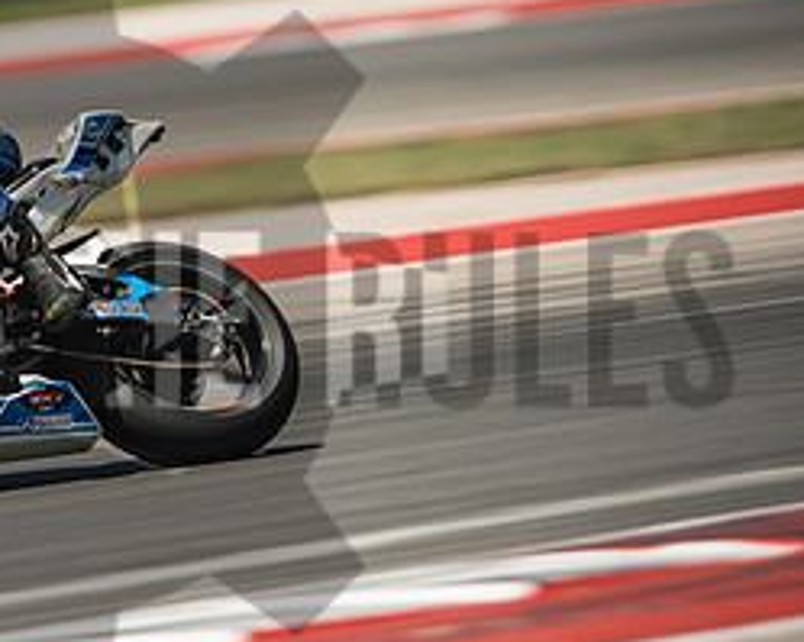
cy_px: 324
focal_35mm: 657
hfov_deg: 2.9
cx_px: 52
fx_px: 15627
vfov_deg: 2.4
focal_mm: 200
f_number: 2.2
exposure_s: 1/250
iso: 160
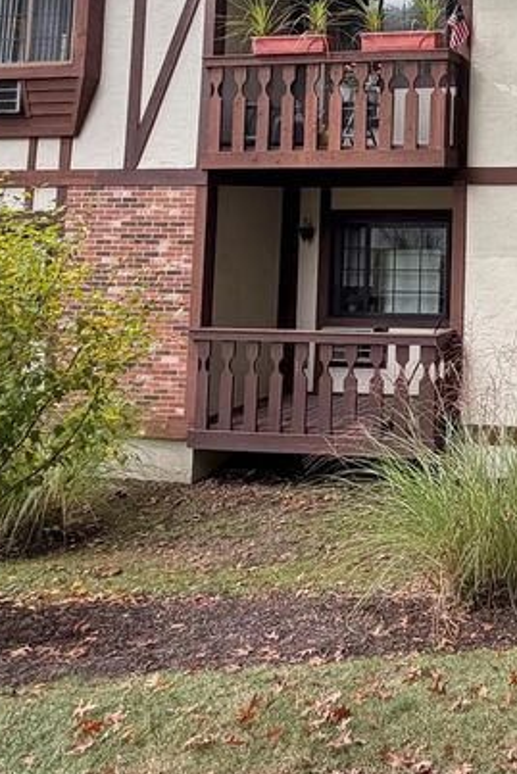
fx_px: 796
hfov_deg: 28.1
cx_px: 709
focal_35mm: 37
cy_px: 131
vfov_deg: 48.3
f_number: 2.2
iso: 50
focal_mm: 2.22
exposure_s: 1/386
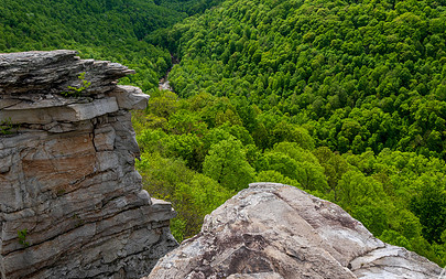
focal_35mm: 35
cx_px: 202
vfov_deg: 35.8
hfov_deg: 55.2
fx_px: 425
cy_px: 88
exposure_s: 1/100
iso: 100
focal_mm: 16
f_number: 13
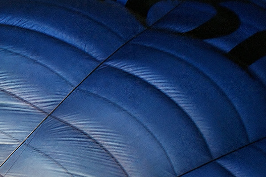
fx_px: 760
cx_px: -168
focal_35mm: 103
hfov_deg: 17.3
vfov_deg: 13.2
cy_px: 120
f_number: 4.5
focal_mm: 18
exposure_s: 1/40
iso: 100
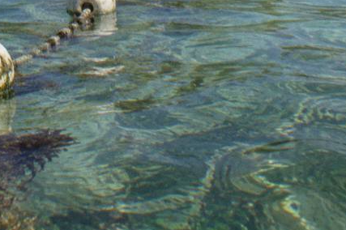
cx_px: 154
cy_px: -19
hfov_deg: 24.8
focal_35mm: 82
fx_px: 787
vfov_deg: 16.2
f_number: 7.1
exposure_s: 1/500
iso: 320
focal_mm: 35
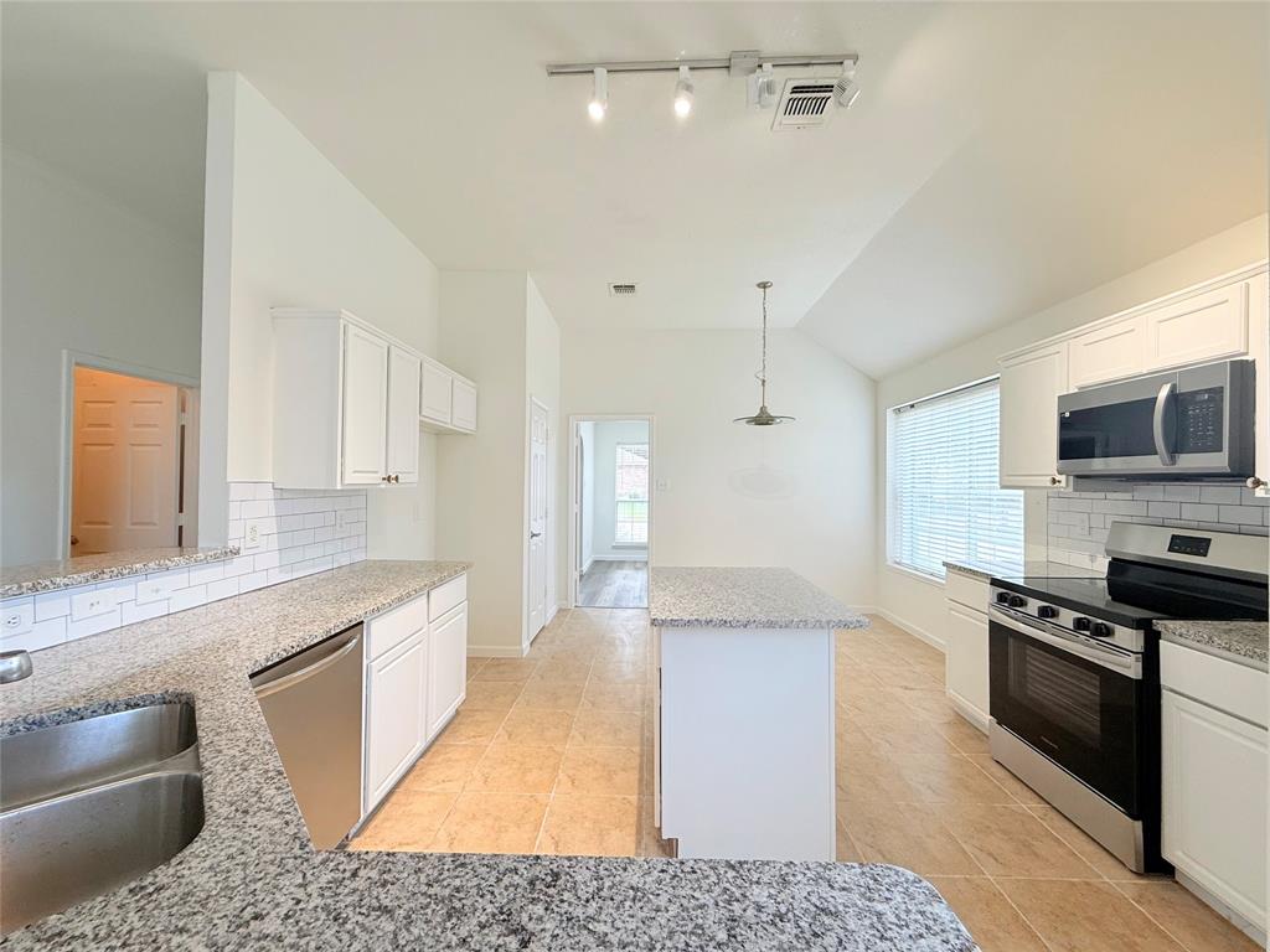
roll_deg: -0.2
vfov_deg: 85.7
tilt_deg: +0.9
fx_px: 514
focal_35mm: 14
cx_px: 635
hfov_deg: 102.1
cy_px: 476
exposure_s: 1/120
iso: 80
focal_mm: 2.22
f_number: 2.2
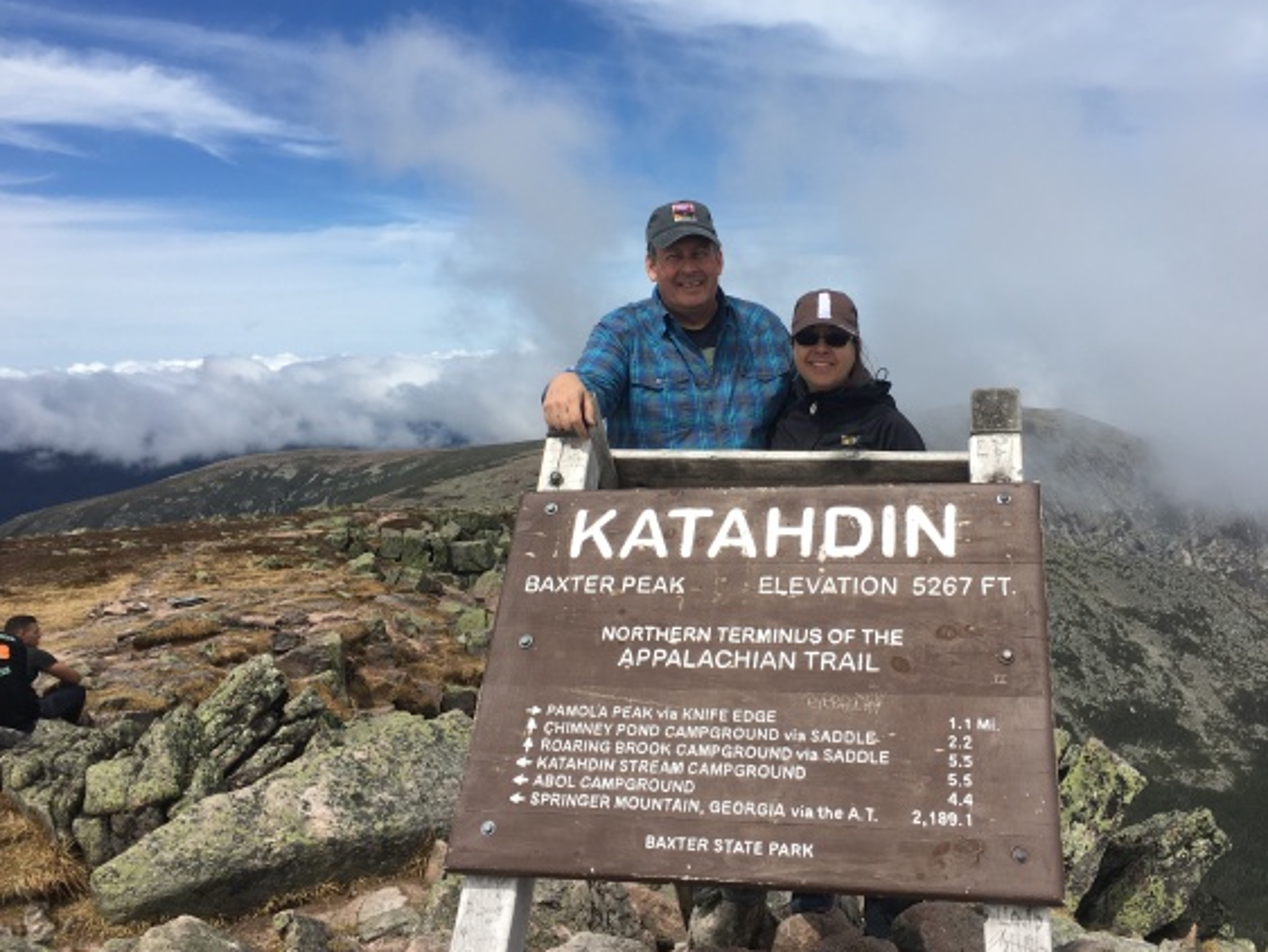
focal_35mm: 33
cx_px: 717
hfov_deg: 55.2
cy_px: 453
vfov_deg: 43.0
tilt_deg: -3.2
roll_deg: +2.4
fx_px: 1209
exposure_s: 1/2481
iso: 25
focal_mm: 4.15
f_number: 2.2
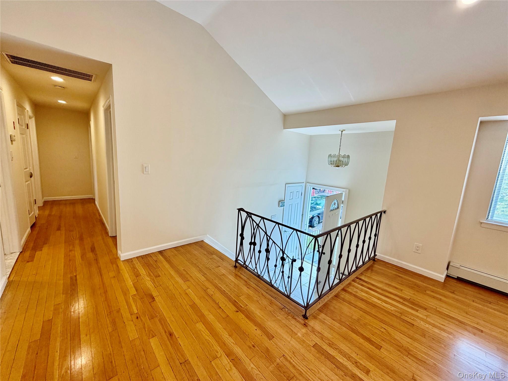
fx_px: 205
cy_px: 190
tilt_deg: -7.9
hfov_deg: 102.1
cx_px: 254
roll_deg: -3.7
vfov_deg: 85.7
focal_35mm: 14
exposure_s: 1/120
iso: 125
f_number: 2.2
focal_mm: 2.22
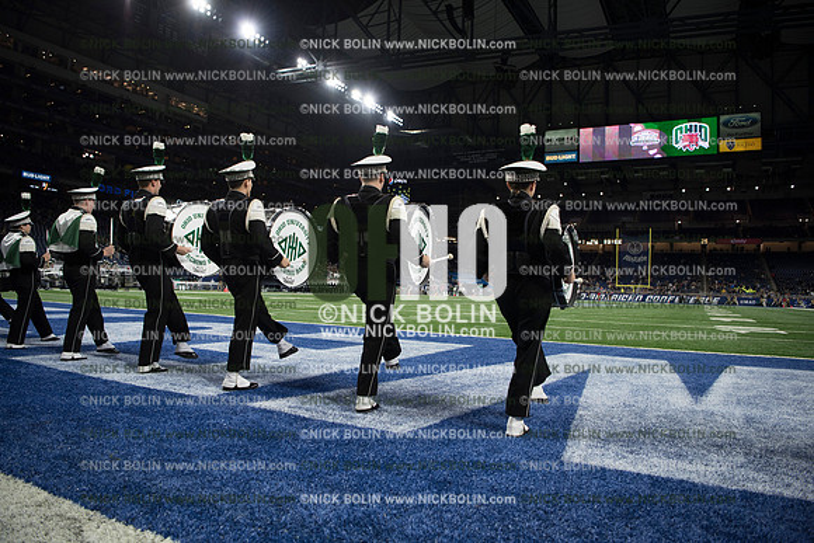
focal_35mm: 24
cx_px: 407
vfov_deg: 53.2
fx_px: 543
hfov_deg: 73.7
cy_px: 272
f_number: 2.8
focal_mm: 24
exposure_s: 1/1250
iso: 1250
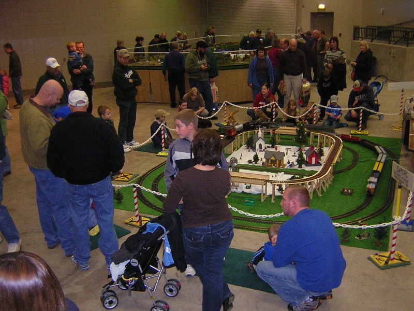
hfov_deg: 51.4
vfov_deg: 39.7
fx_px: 431
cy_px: 156
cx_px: 207
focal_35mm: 36
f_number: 2.6
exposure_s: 1/60.1
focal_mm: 4.7
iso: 400
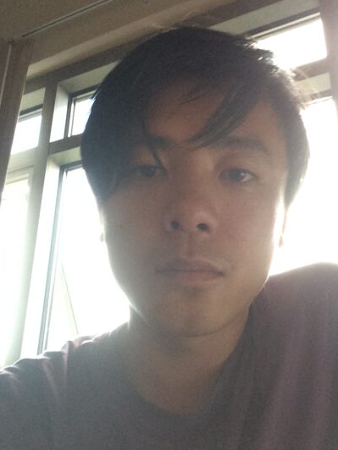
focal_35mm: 39
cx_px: 179
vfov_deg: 47.7
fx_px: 508
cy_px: 255
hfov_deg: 36.8
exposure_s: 1/30
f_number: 2.4
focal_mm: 2.15
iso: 200
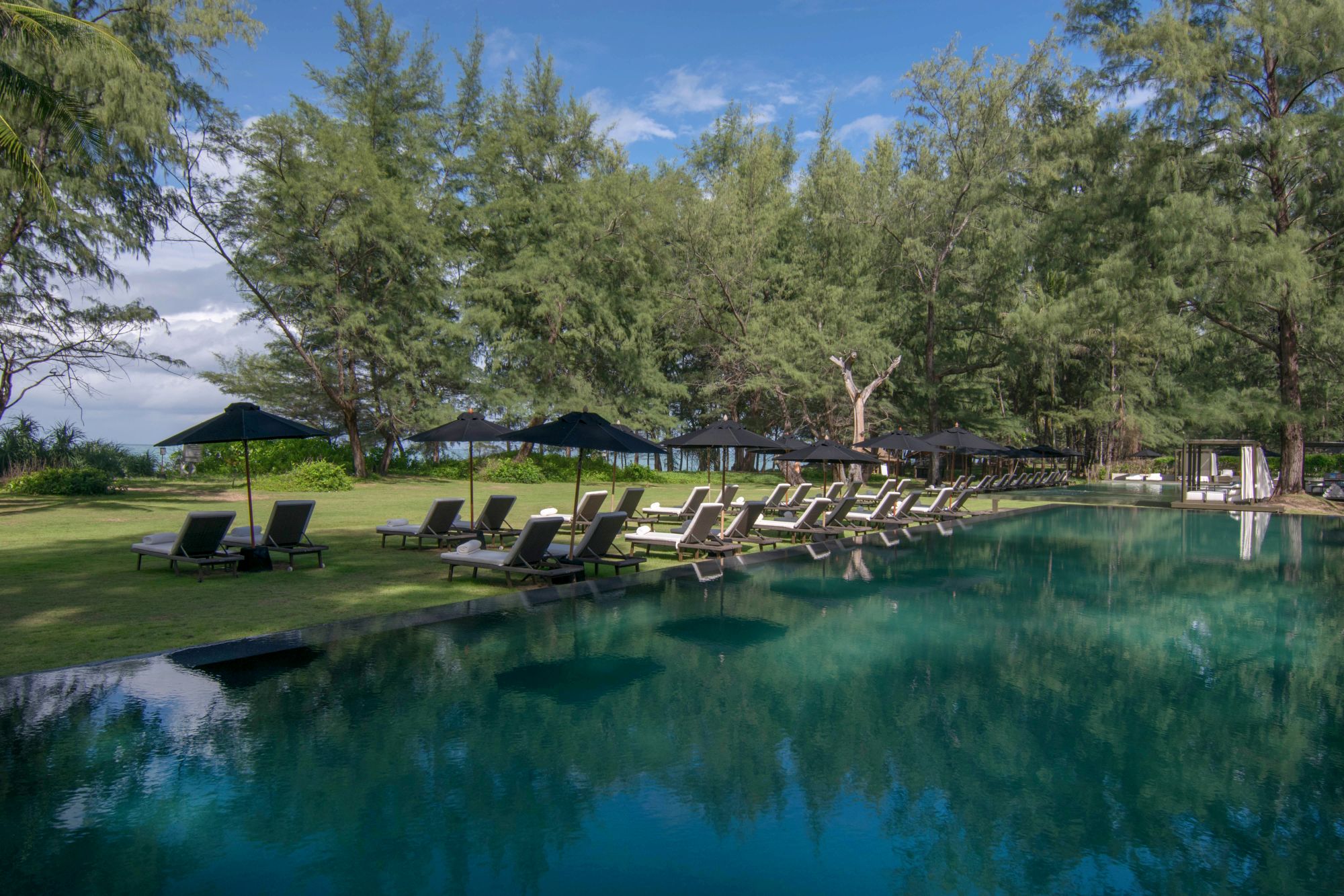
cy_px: 448
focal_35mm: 24
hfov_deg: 73.7
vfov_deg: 53.1
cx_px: 672
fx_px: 896
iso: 100
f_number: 11
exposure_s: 1/80
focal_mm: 16
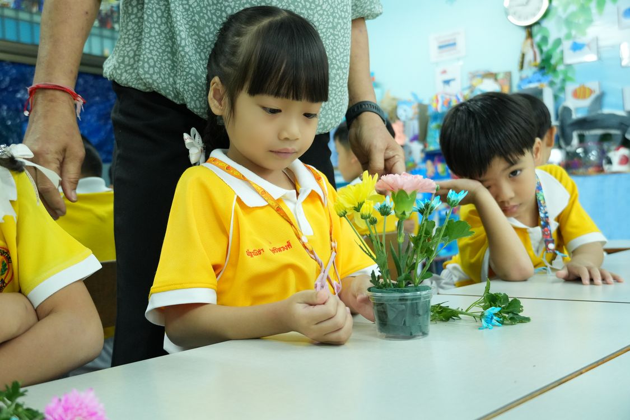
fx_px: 682
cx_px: 315
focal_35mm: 39
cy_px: 210
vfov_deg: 34.2
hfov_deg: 49.6
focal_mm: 26
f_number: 4
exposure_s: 1/80
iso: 2500
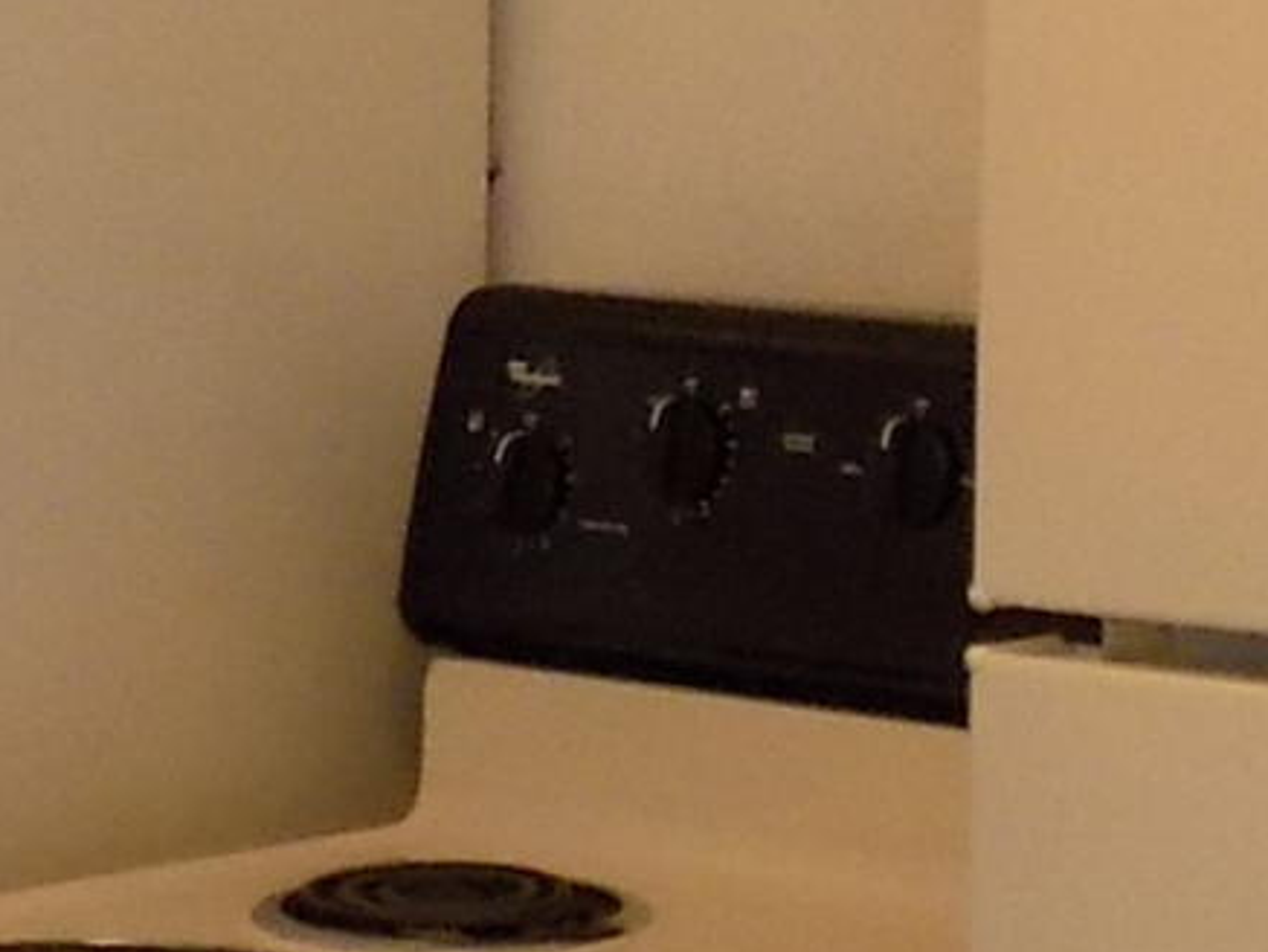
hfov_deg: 12.5
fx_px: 5789
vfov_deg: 9.4
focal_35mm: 158
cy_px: 470
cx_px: 752
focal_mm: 4
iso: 280
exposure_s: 1/30
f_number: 3.1
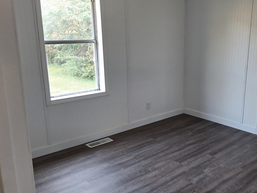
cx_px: 188
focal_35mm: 36
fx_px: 267
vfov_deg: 39.7
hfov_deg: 49.6
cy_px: 99
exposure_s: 1/40
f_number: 1.8
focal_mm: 5.54
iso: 125
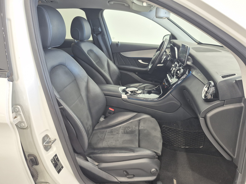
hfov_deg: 73.9
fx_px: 163
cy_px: 92
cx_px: 123
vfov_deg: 58.9
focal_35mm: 23
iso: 500
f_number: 1.8
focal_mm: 5.4
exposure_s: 1/100
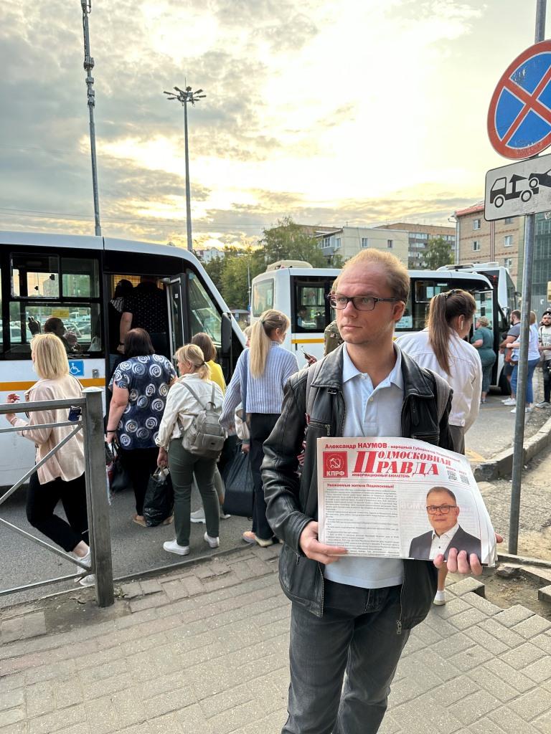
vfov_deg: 71.6
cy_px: 367
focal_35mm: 24
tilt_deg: -7.5
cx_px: 276
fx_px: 509
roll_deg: +0.3
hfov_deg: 56.8
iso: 80
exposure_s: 1/580
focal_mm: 6.86
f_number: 1.78
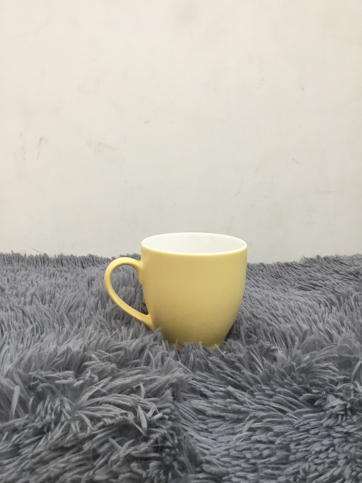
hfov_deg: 45.4
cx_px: 181
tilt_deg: -9.8
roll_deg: -1.1
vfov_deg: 58.4
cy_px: 242
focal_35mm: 31
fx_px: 432
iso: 64
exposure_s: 1/33
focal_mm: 3.3
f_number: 2.4
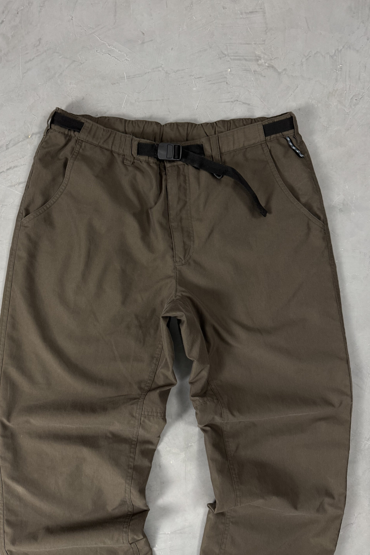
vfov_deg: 71.5
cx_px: 180
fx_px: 385
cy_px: 278
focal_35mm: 25
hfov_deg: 51.3
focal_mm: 6.76
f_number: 1.78
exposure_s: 1/60
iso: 320
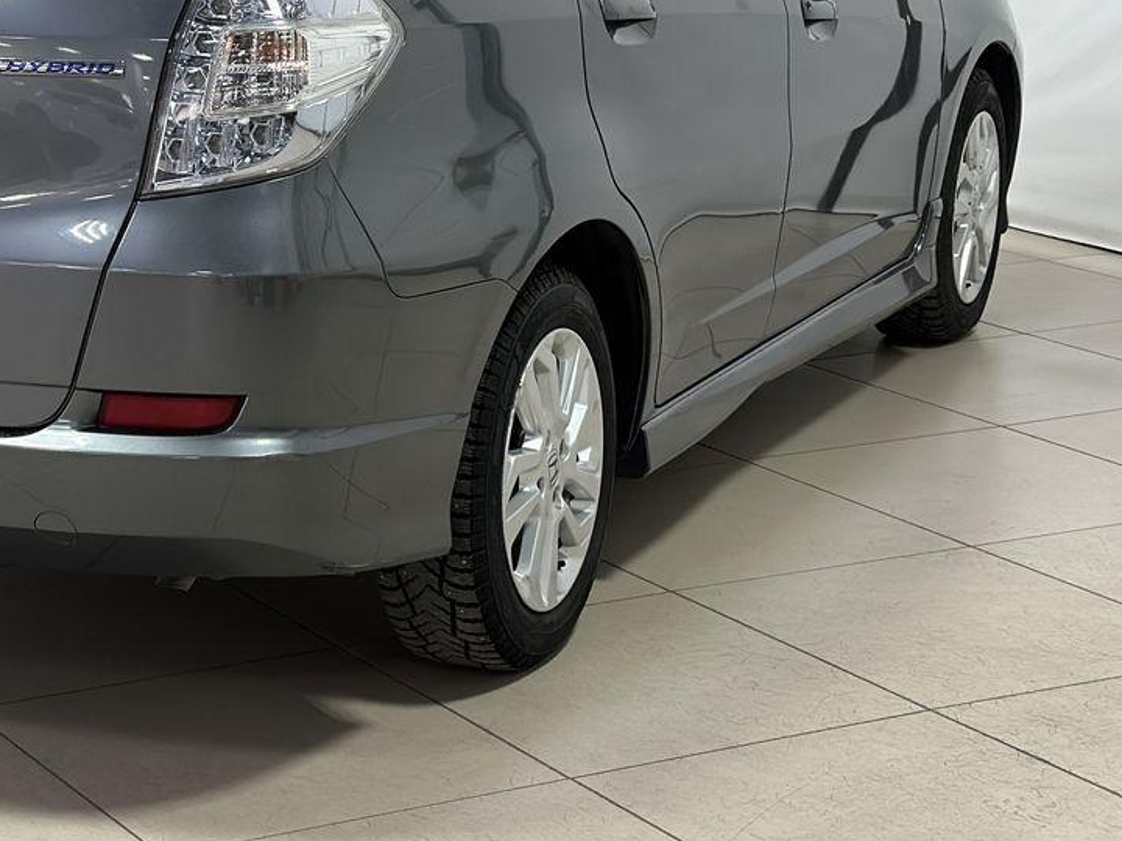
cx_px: 178
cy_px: 257
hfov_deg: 20.2
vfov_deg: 15.4
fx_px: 3112
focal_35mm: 96
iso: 125
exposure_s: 1/100
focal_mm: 6.86
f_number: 1.78
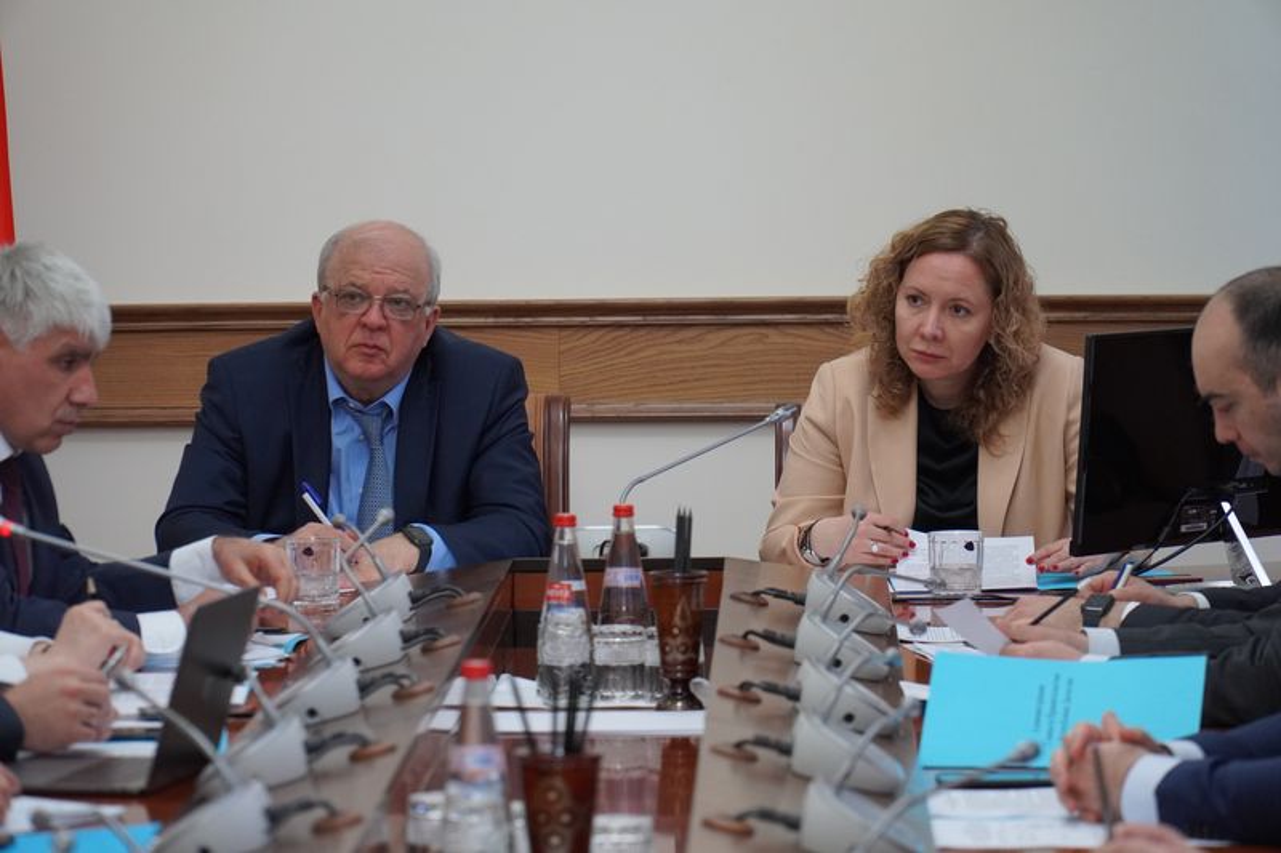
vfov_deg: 8.7
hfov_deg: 13.0
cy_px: 426
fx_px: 5603
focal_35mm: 158
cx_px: 640
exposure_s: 1/200
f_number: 4
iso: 1600
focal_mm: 105
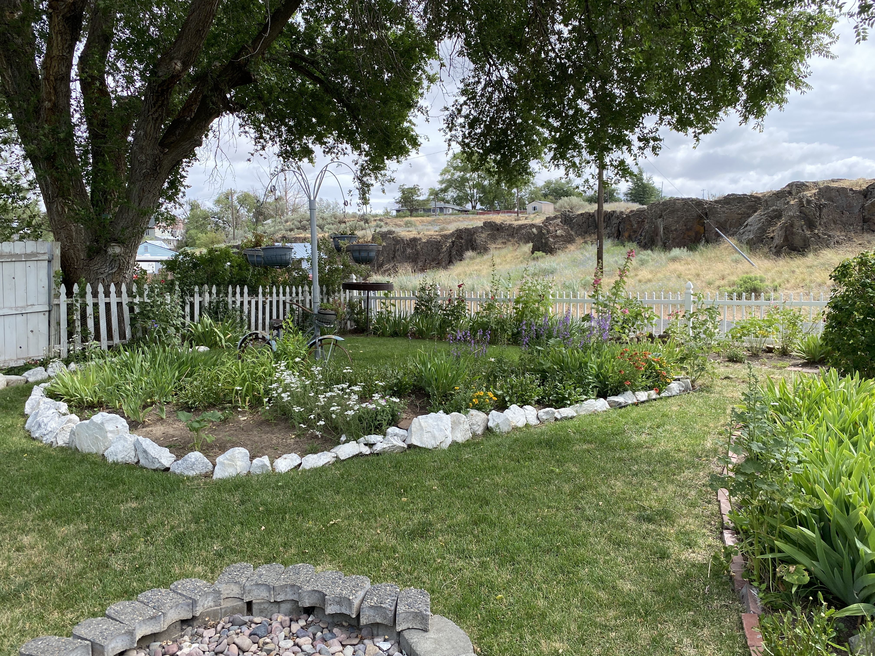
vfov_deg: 53.1
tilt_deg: -3.5
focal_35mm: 26
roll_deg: +0.7
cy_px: 328
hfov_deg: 67.3
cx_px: 438
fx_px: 657
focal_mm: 4.25
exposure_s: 1/1206
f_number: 1.8
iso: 32
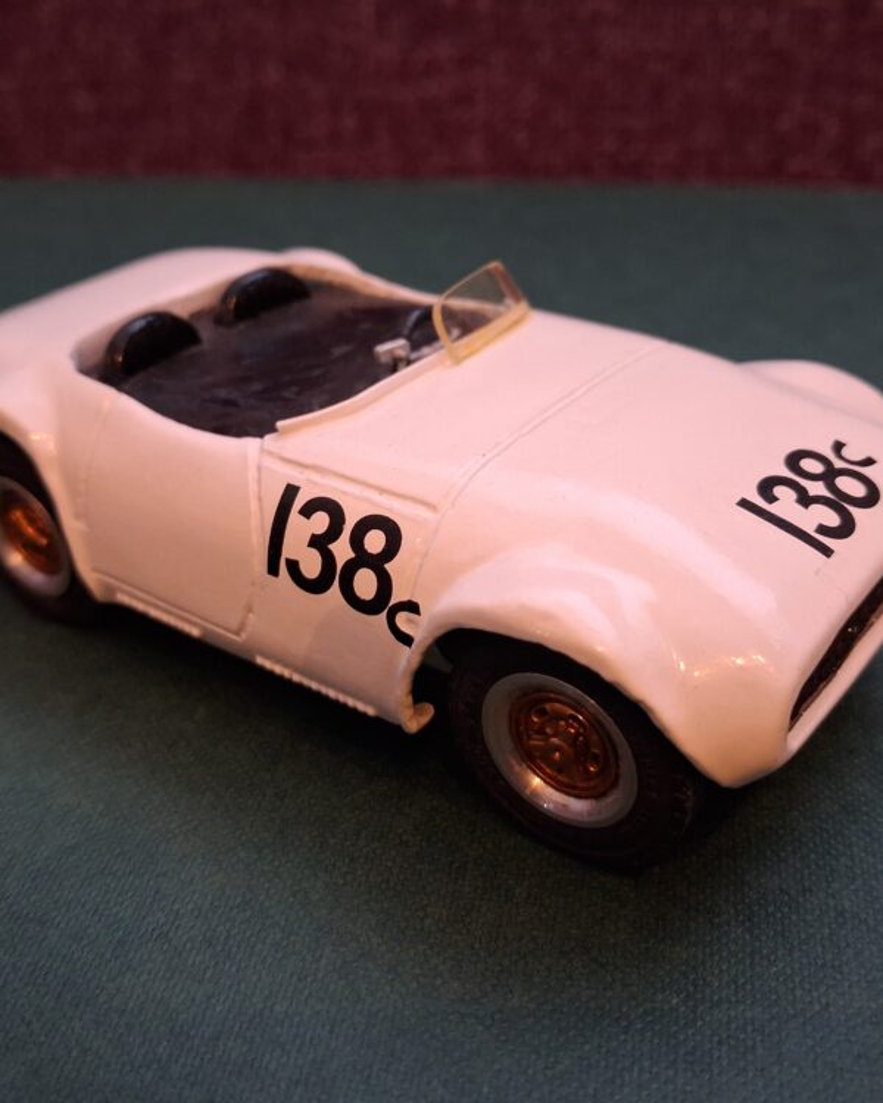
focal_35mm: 36
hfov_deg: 41.2
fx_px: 1176
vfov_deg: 50.3
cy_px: 562
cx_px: 447
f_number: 1.8
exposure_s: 1/50
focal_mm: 4
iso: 500
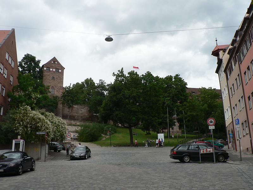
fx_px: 263
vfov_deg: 39.7
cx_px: 126
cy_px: 95
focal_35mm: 36
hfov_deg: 51.4
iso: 80
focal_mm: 6
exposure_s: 1/320
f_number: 4
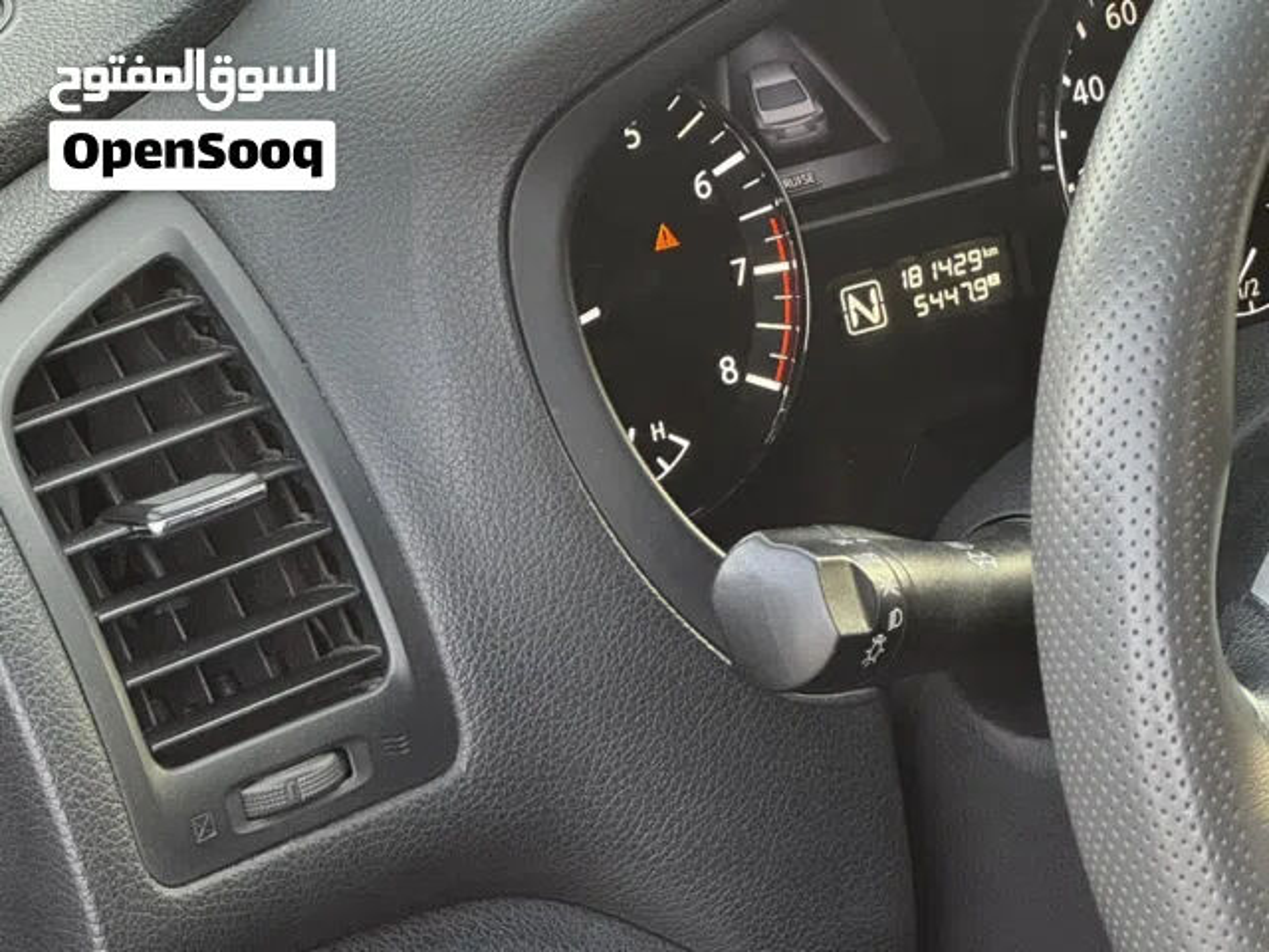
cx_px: 634
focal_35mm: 77
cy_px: 476
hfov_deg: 25.3
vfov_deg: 19.1
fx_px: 2823
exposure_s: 1/88
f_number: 2.8
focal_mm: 9
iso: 200
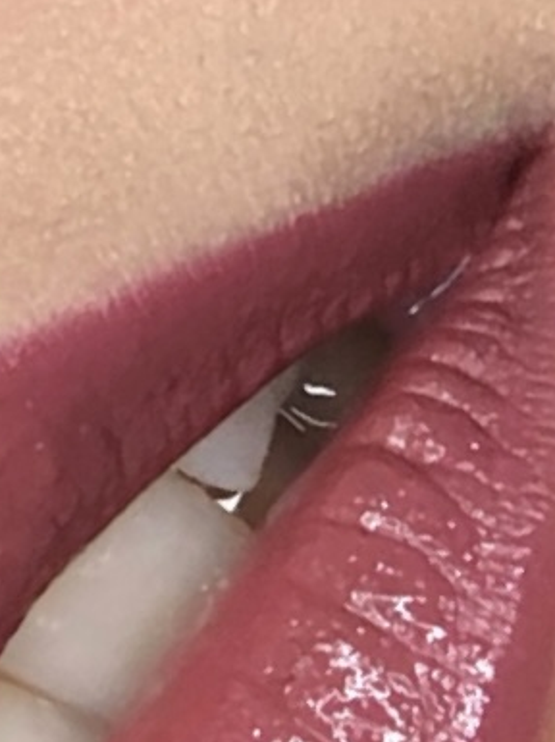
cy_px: -469
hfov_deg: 5.2
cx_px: -381
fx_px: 6038
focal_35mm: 282
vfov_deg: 6.9
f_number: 2.8
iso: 25
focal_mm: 6.6
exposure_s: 1/33
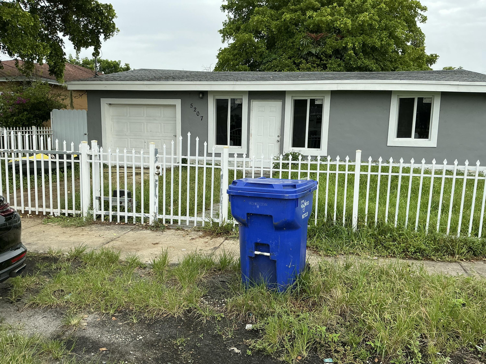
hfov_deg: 63.4
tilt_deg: -8.5
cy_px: 182
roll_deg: +0.3
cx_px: 243
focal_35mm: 28
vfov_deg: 49.7
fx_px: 393
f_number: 1.8
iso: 25
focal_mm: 3
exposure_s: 1/816
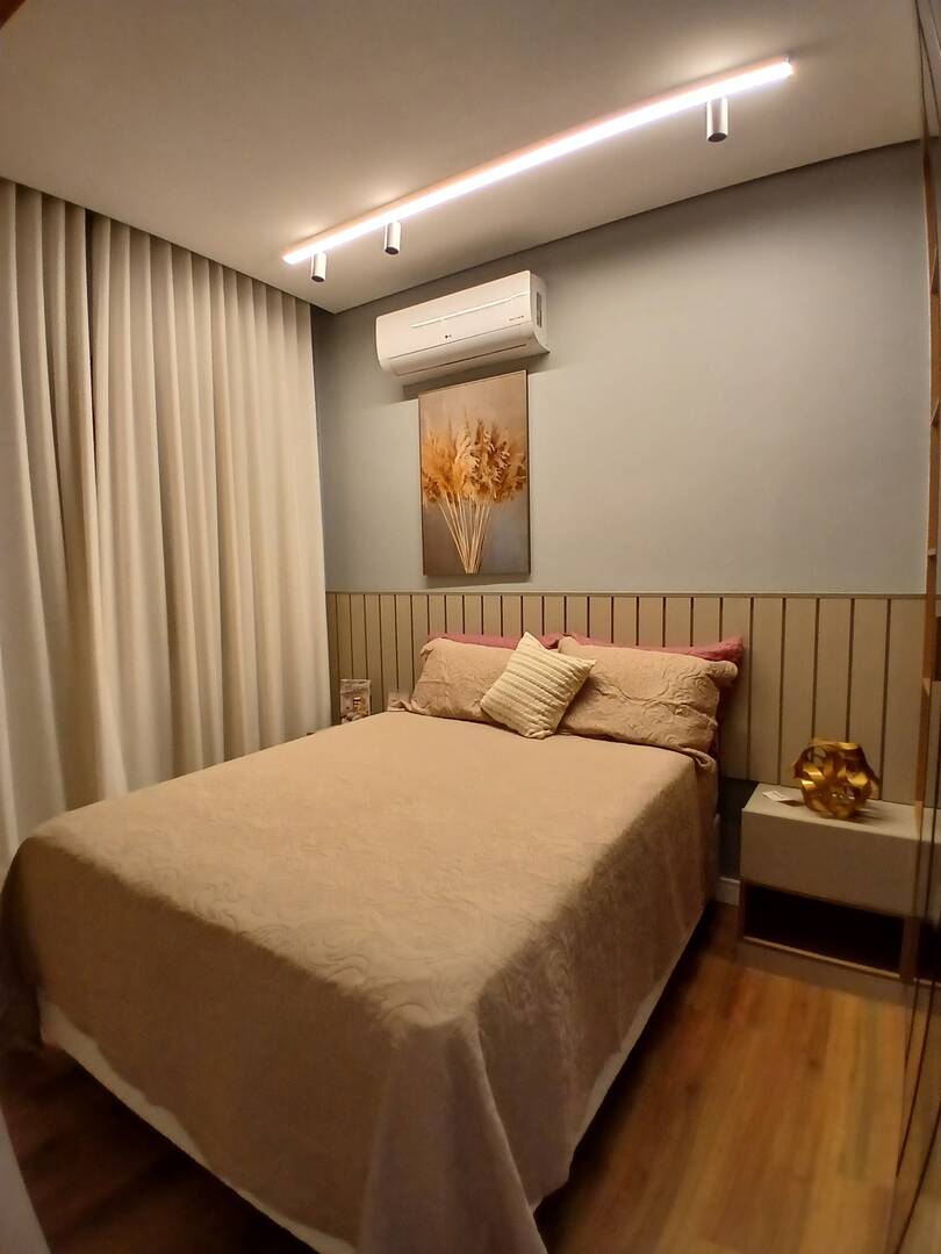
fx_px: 616
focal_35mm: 17
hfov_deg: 74.7
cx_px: 470
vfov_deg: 91.0
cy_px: 627
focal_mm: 1.4
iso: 125
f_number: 2.2
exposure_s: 1/30
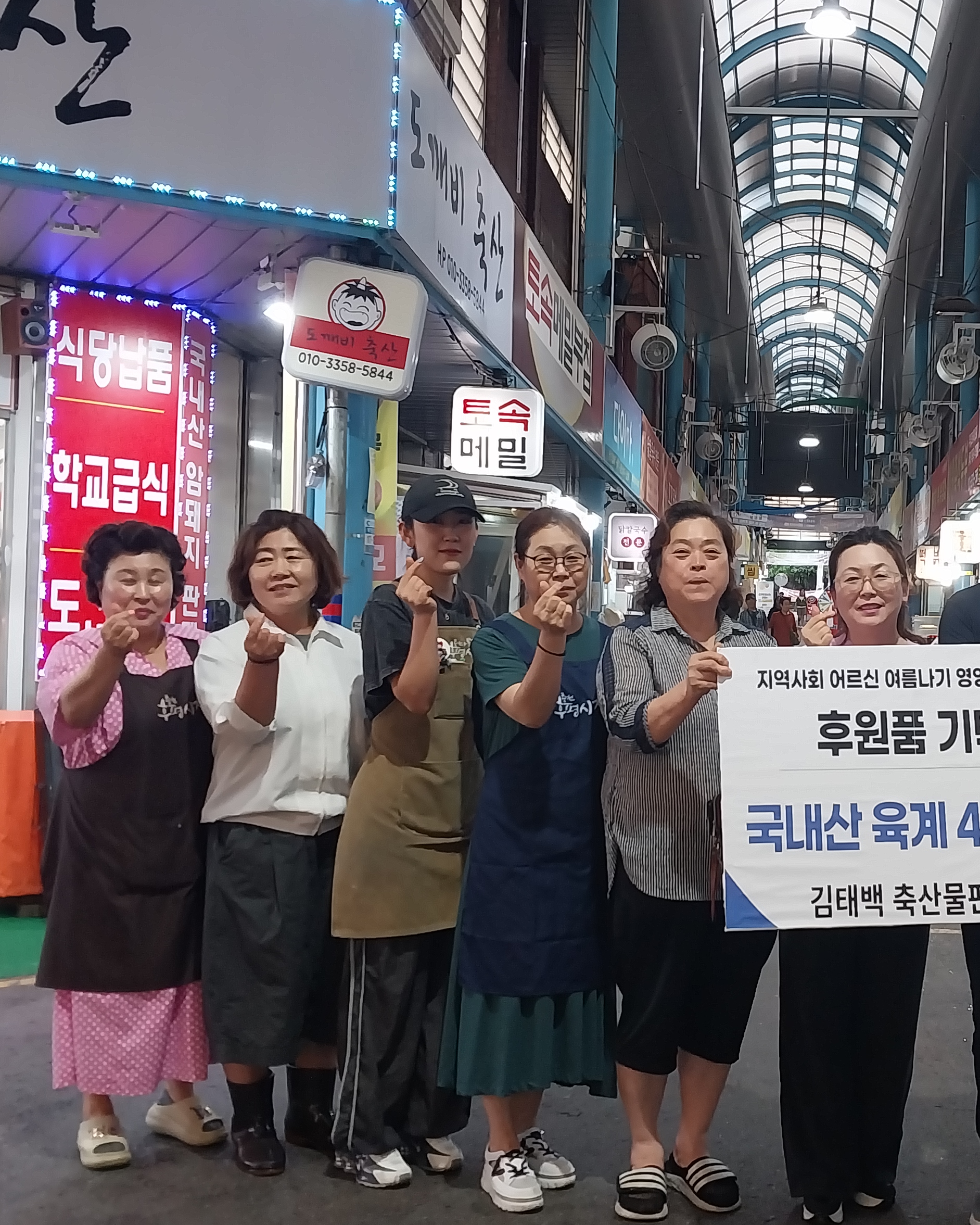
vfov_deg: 42.0
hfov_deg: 33.4
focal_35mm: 44
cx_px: 745
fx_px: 1595
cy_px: 643
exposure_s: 1/60
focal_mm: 4
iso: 160
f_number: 1.8
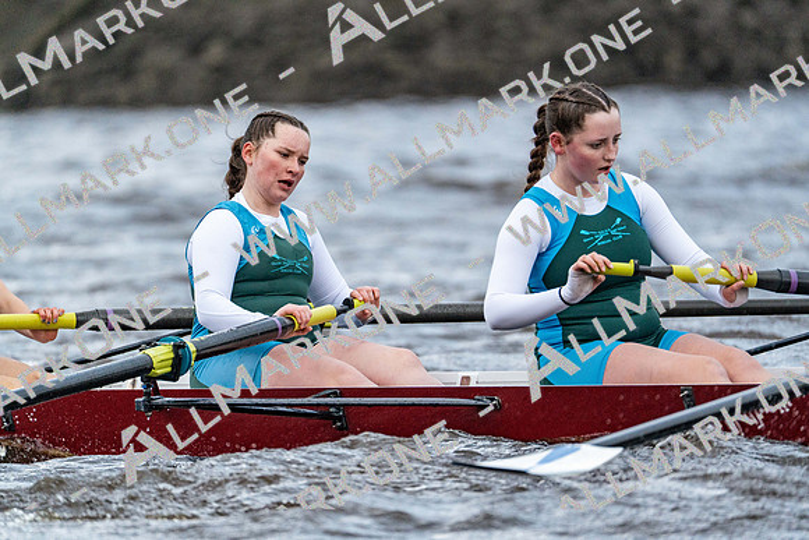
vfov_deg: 2.3
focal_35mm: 600
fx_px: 13486
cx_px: 404
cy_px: 270
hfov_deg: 3.4
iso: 4000
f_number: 6.3
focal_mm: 600
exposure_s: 1/1600
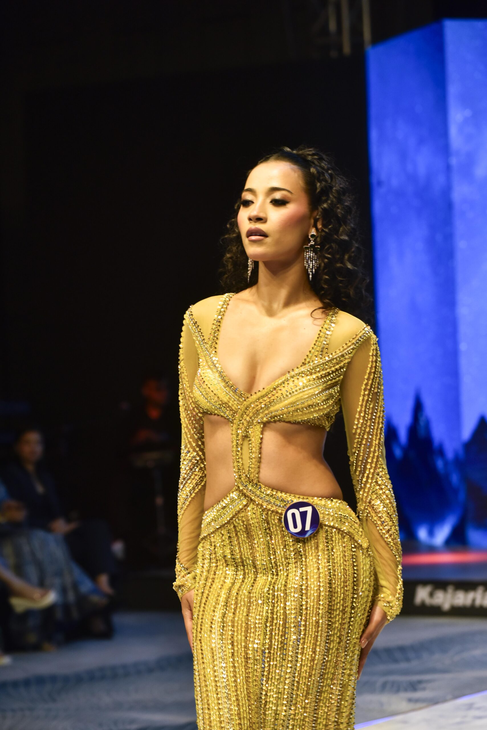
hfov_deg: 11.4
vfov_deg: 17.1
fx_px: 2433
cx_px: 244
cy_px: 365
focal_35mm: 120
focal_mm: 120
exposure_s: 1/160
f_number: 4.5
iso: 1000
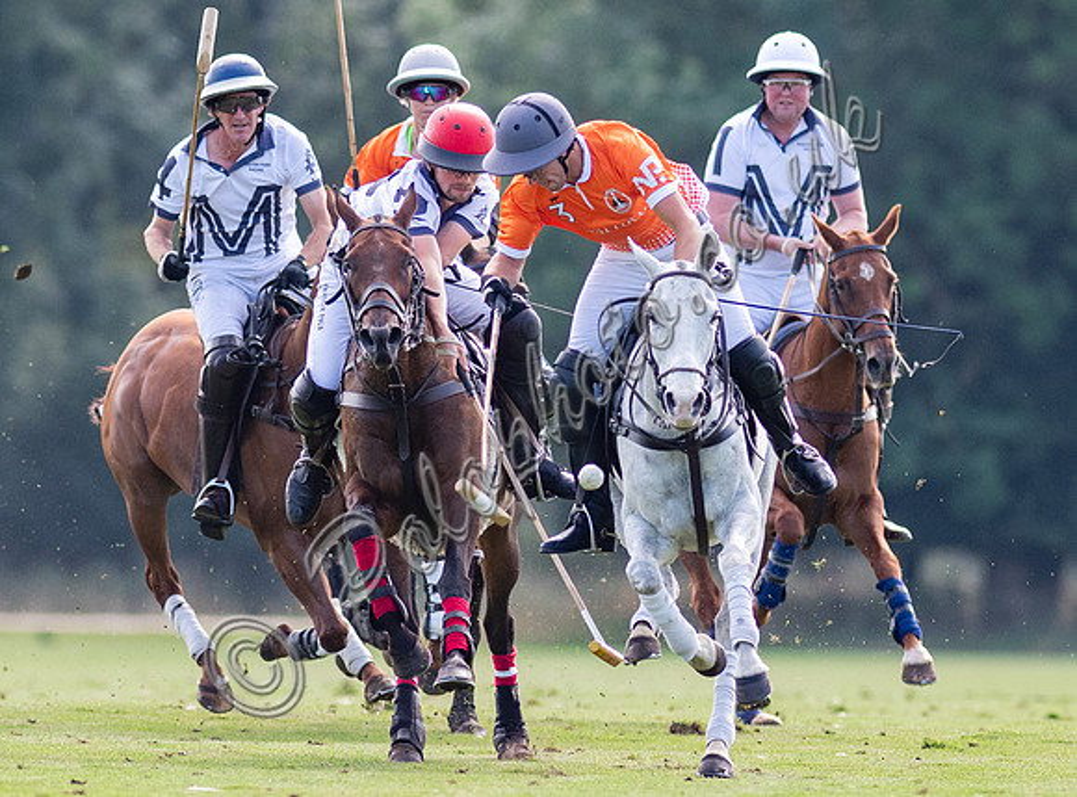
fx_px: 33619
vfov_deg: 1.4
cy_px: 367
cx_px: 668
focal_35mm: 1086
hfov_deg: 1.8
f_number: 3.2
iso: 400
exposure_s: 1/1600
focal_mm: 300
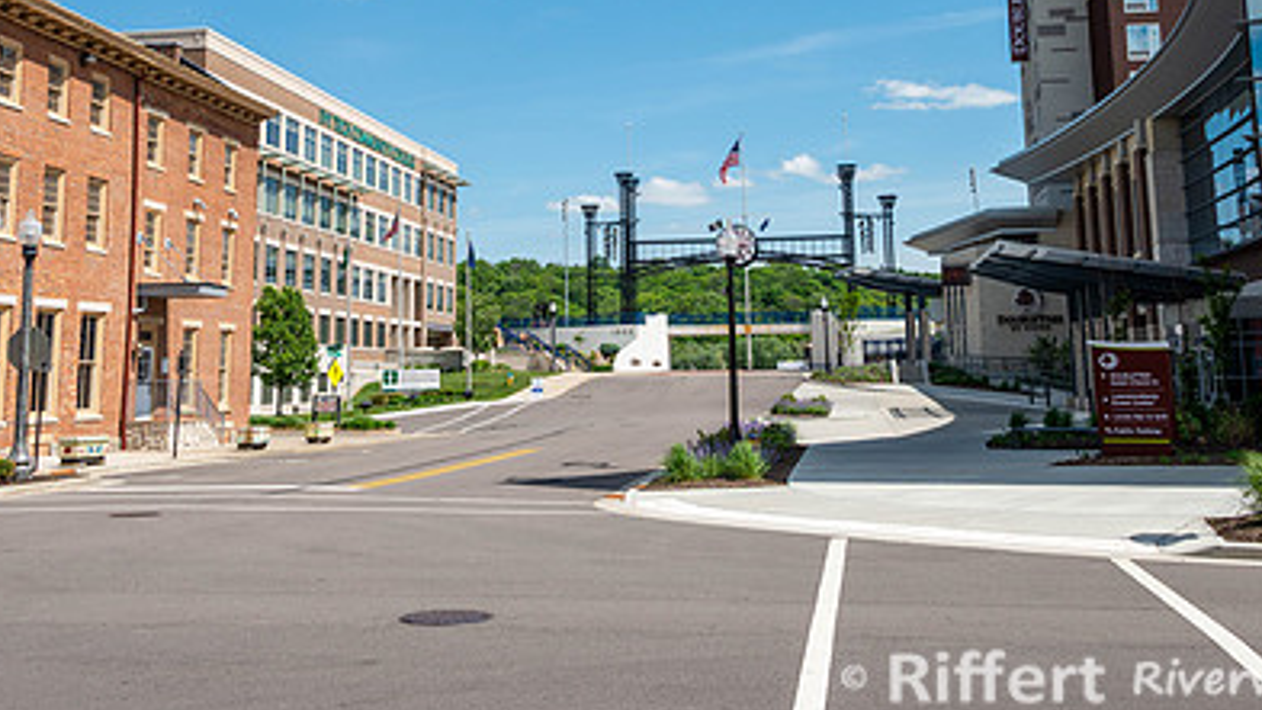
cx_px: 626
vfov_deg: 26.5
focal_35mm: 44
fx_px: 1472
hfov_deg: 46.4
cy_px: 114
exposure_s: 1/250
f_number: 9
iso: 100
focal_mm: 28
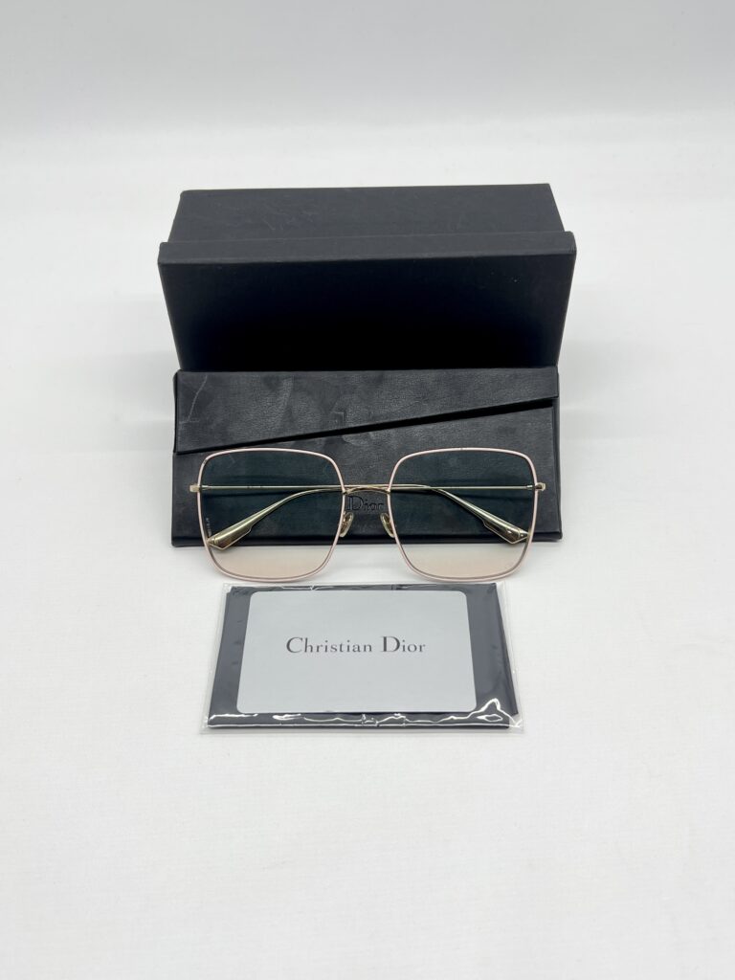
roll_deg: +1.9
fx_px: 736
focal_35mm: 26
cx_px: 368
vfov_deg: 67.3
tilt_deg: -44.7
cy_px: 490
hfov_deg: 53.1
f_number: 1.5
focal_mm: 5.7
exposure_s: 1/131
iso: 32
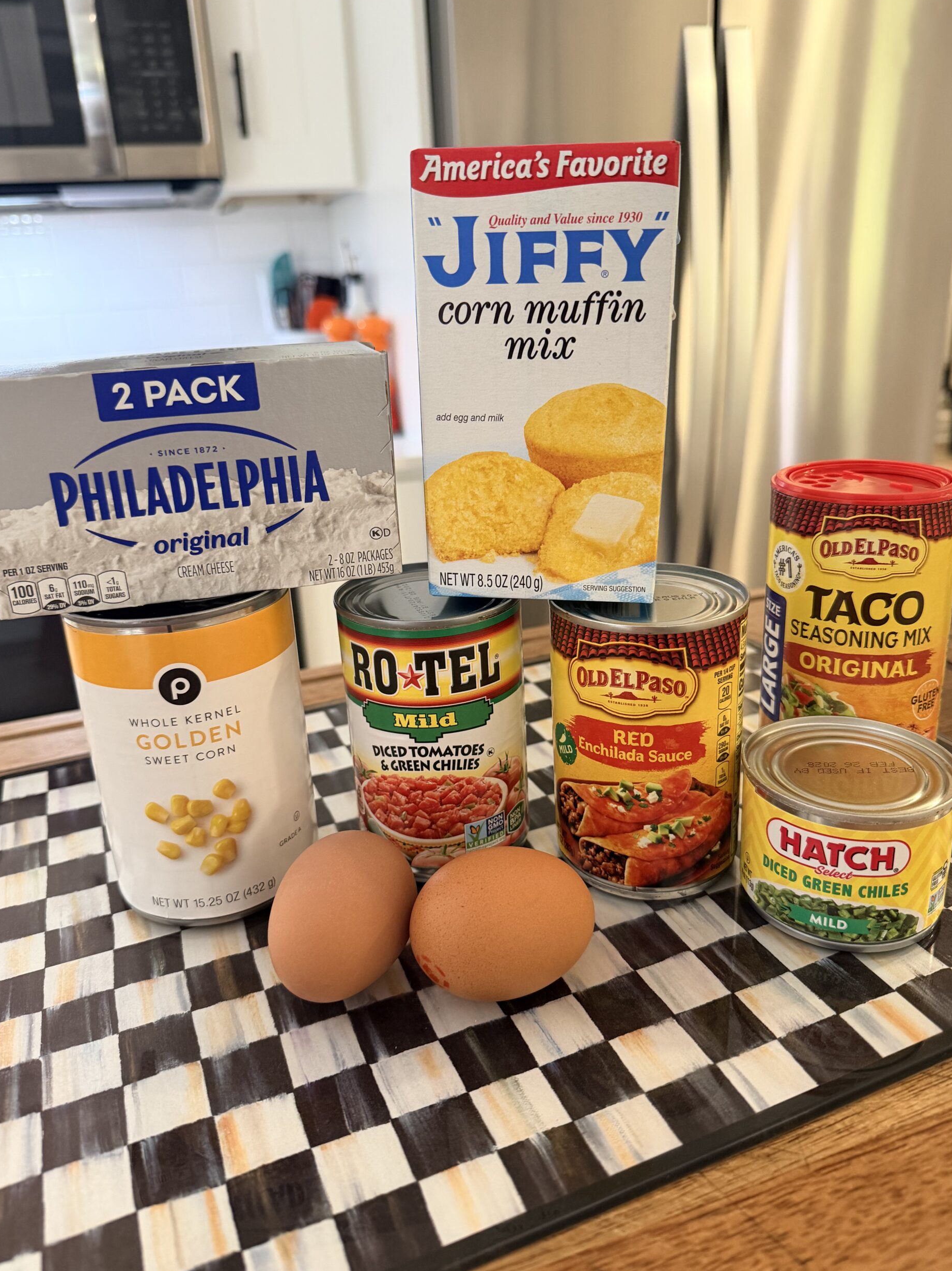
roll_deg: +3.5
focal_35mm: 25
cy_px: 614
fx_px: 917
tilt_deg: -19.5
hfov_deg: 54.9
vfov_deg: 69.4
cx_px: 476
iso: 250
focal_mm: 6.76
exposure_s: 1/60
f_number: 1.78
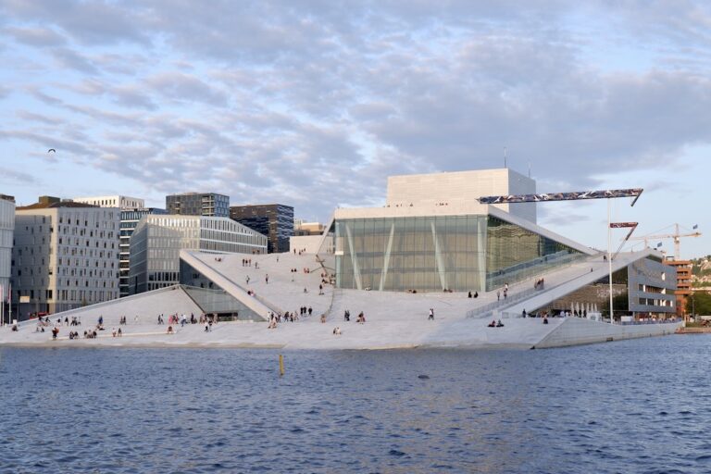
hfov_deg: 39.6
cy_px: 237
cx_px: 356
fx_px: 987
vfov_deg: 27.0
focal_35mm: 50
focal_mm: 33.3
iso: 200
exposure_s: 1/140
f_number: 7.1
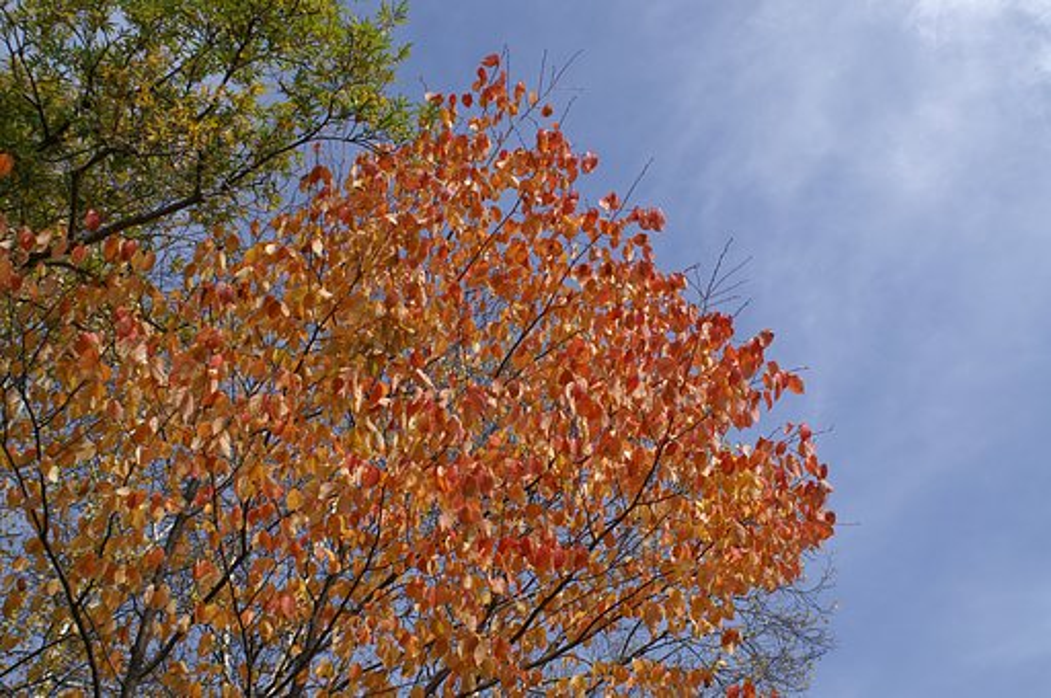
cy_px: 349
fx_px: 1312
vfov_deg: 29.8
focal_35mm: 45
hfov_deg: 43.7
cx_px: 526
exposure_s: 1/320
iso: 100
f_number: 8
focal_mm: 30
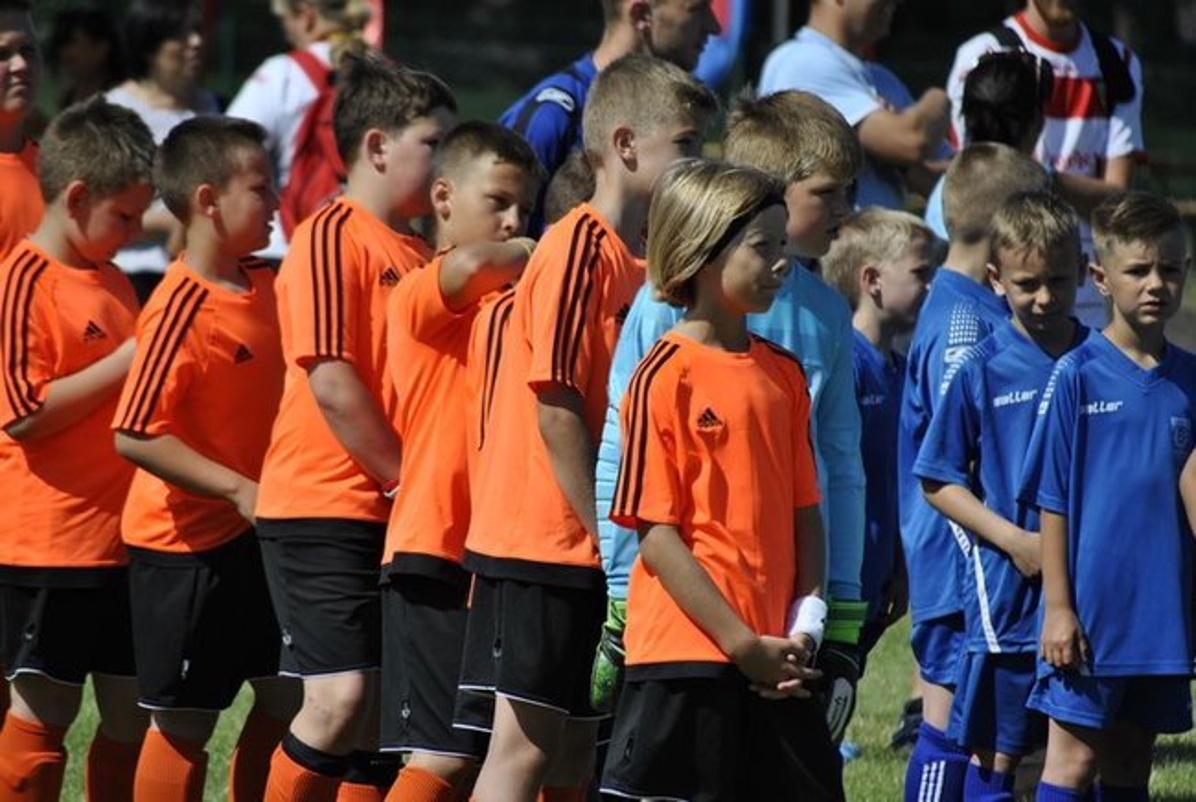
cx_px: 598
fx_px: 9985
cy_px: 401
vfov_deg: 4.6
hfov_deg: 6.9
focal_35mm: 300
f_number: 5.6
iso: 160
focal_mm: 200
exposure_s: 1/1000
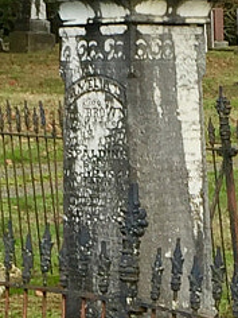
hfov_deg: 7.5
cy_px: 418
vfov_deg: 9.8
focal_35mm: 197
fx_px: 1806
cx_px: 128
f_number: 2.2
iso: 32
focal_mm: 4.15
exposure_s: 1/527
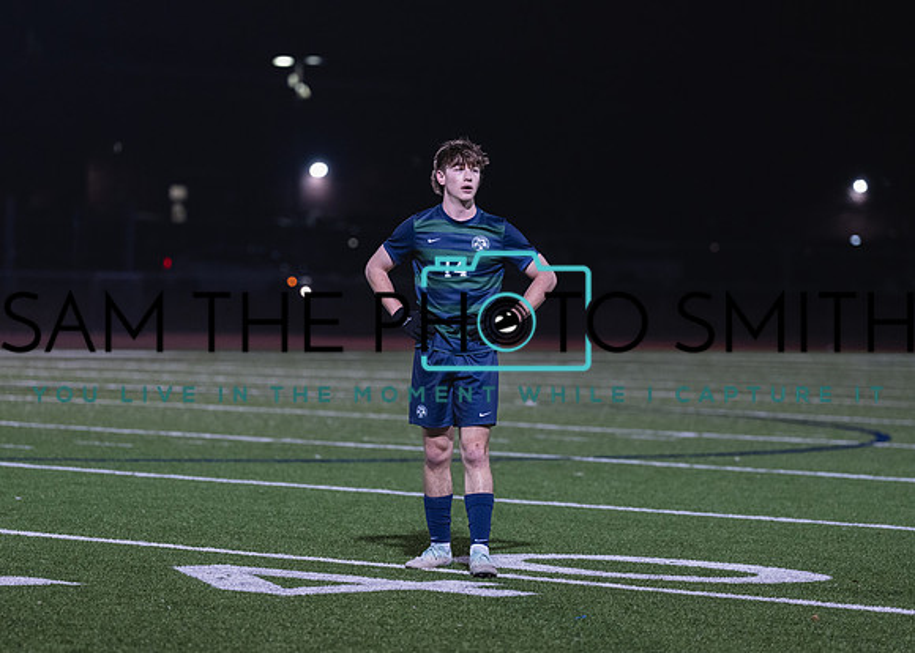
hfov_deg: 11.5
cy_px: 336
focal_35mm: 175
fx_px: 4545
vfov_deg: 8.2
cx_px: 454
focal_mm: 145
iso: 2500
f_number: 2.8
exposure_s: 1/1000
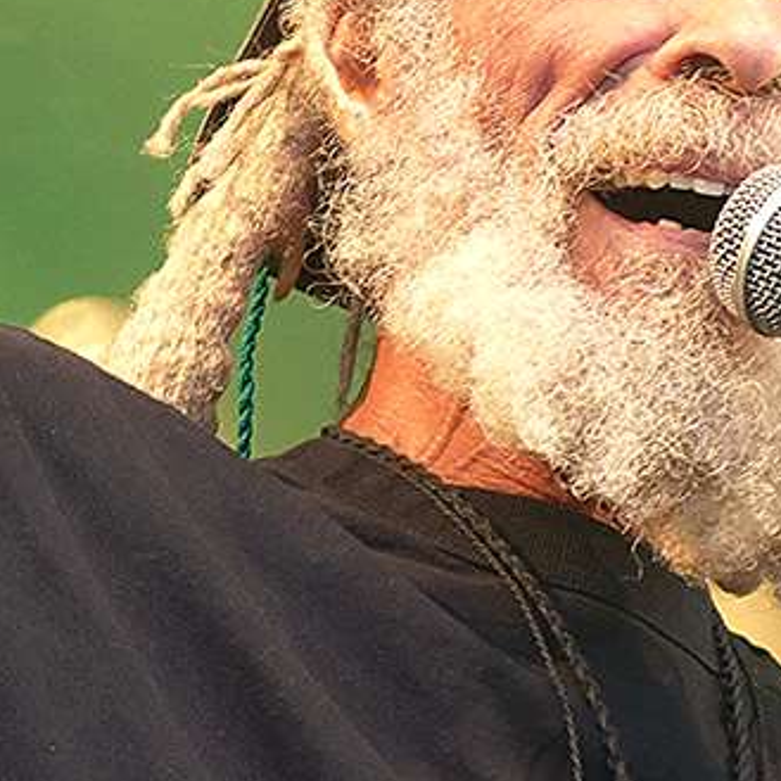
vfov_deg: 10.3
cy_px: 544
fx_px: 4314
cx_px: 812
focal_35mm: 169
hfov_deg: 10.2
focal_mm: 11.4
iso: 100
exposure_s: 1/100
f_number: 2.8
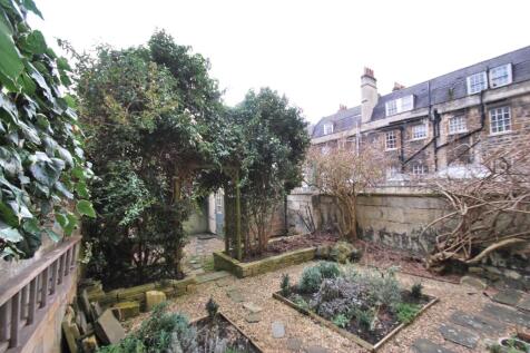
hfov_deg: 100.4
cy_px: 176
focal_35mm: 15
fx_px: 221
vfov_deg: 77.3
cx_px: 265
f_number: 5.6
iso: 200
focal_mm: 10
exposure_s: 1/125
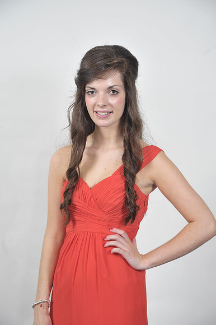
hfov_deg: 16.1
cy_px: 162
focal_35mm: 85
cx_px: 108
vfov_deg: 23.9
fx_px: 766
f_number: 7.1
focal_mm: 85
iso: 1000
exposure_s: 1/160
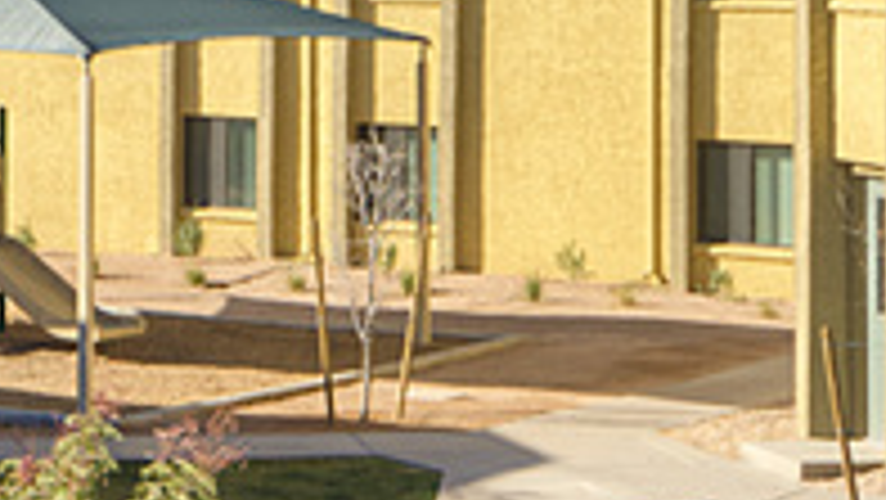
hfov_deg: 14.0
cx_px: -643
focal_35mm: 138
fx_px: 3243
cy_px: -131
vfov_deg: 8.7
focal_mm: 20
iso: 100
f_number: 9
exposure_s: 1/250
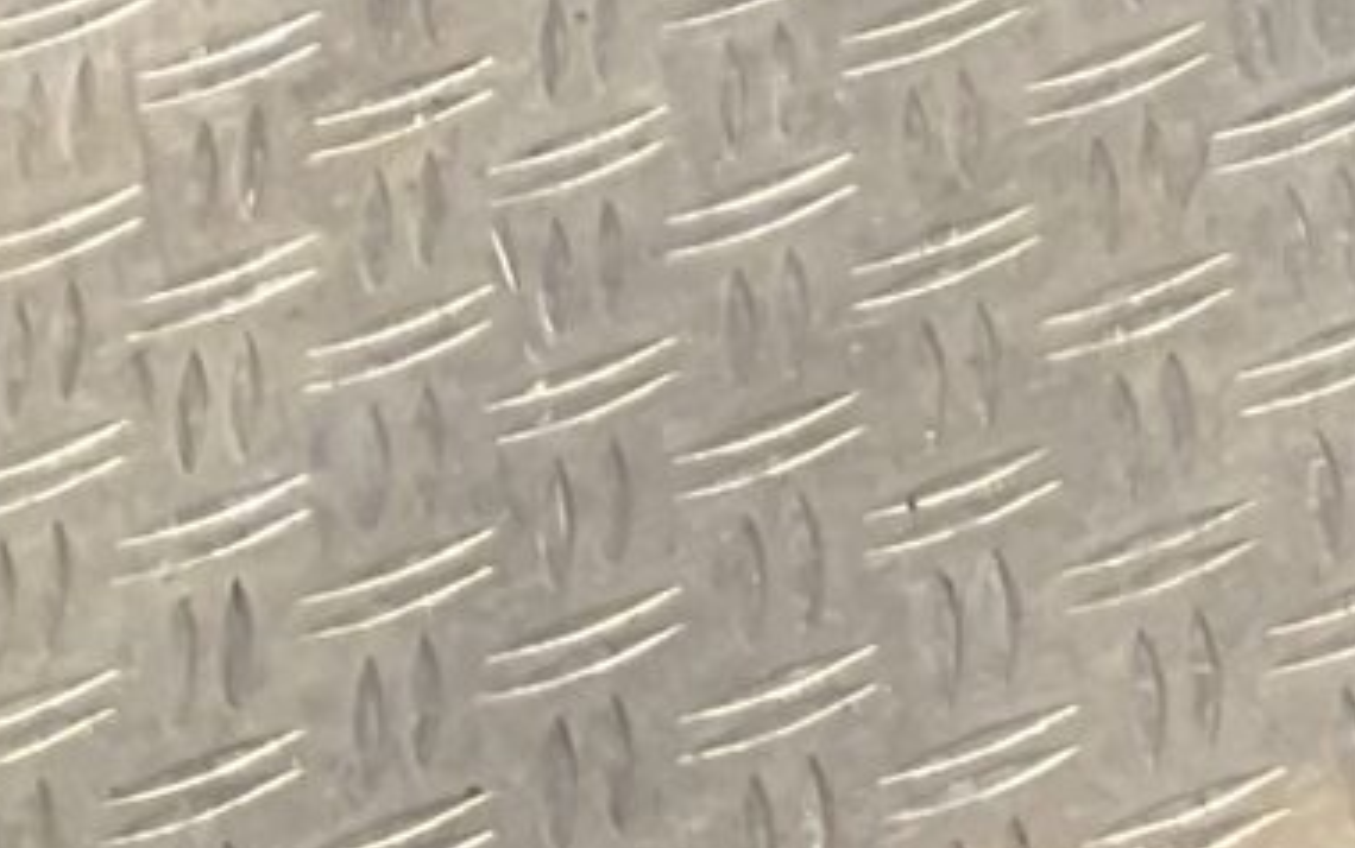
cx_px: 4229
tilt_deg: -39.6
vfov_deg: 6.2
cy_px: -780
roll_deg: +8.6
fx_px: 7649
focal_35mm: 207
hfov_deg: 8.3
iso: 16
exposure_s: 1/482
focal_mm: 3
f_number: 1.8
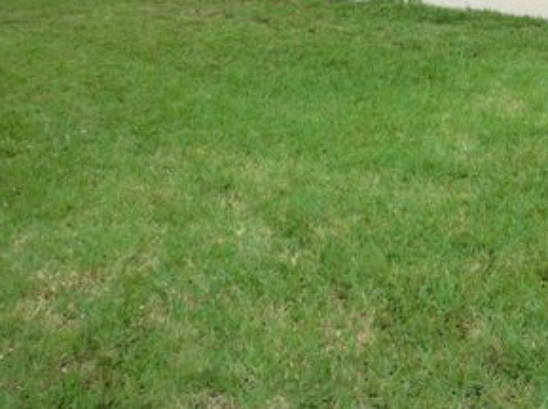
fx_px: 806
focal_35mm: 51
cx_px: 484
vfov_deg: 27.2
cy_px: 17
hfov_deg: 35.5
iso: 125
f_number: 3
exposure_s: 1/500
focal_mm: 4
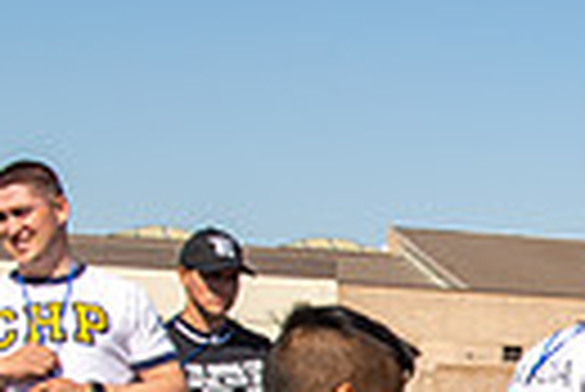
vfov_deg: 9.1
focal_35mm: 145
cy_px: 678
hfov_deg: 12.9
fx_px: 2359
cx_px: 1022
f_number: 11
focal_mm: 32
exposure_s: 1/160
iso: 100
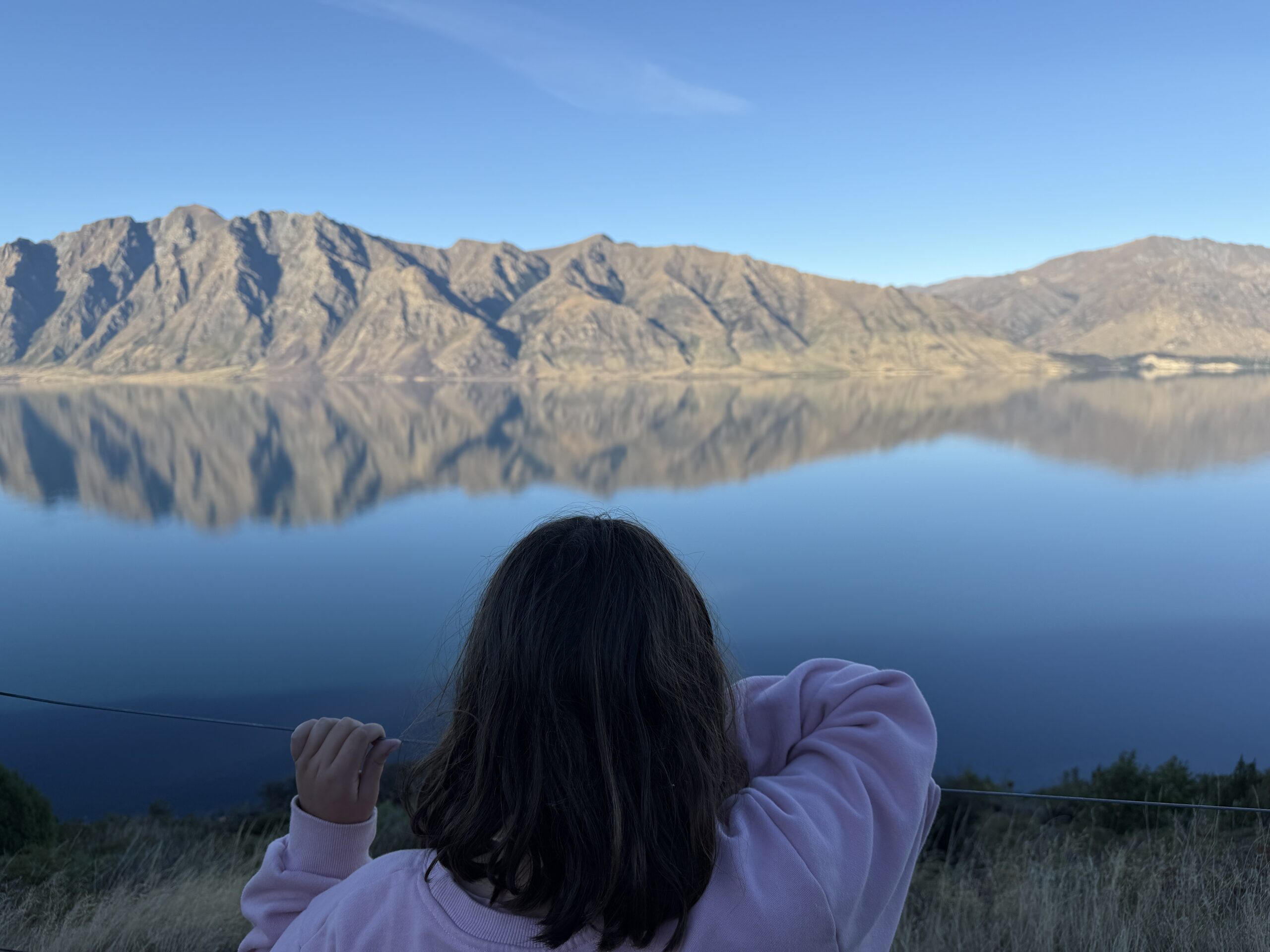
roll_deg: +0.2
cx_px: 635
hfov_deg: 71.6
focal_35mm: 24
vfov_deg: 56.8
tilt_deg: -6.9
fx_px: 881
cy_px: 476
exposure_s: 1/3021
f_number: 1.78
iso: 80
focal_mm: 6.76
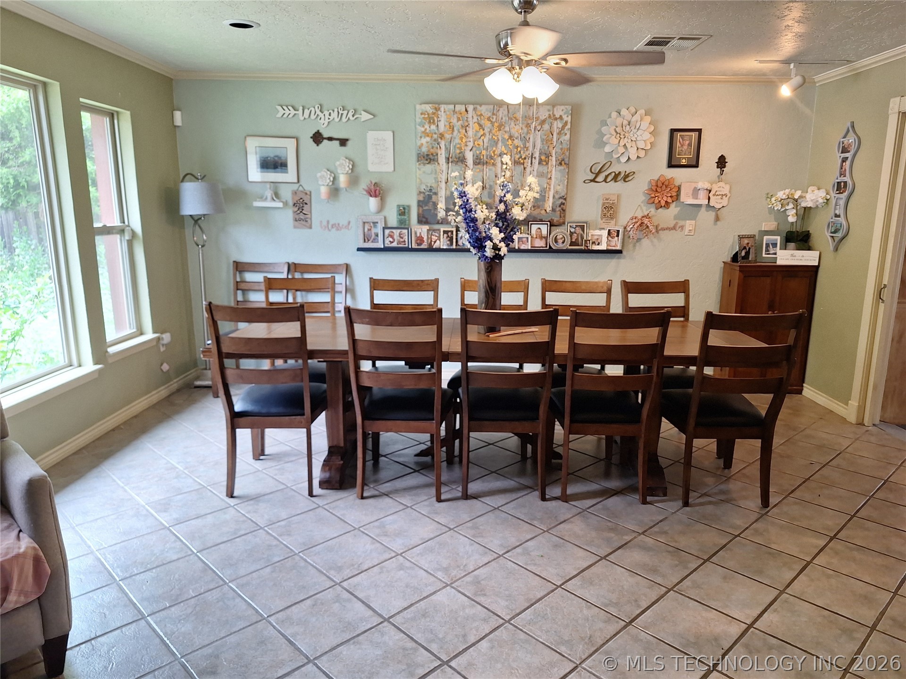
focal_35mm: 23
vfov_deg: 58.9
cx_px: 453
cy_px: 340
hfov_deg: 73.9
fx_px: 602
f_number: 1.8
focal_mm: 5.54
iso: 40
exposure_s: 1/60
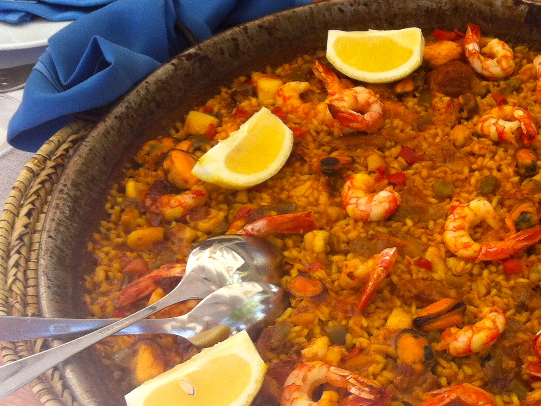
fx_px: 1110
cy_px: 223
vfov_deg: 20.7
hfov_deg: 26.5
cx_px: 486
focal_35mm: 71
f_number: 2.8
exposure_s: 1/144
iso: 80
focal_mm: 3.85
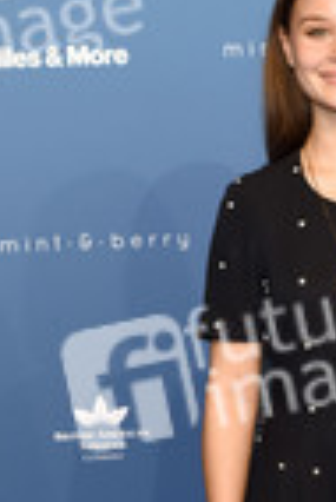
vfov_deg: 13.6
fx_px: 2058
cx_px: 347
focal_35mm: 147
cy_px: 544
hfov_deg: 9.3
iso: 400
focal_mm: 35
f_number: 4
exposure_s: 1/320
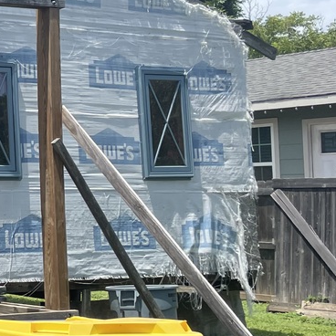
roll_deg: +0.9
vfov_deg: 19.3
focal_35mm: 90
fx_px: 988
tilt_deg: +3.3
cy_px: 125
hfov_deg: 15.8
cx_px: -303
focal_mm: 4.2
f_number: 1.6
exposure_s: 1/2506
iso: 32
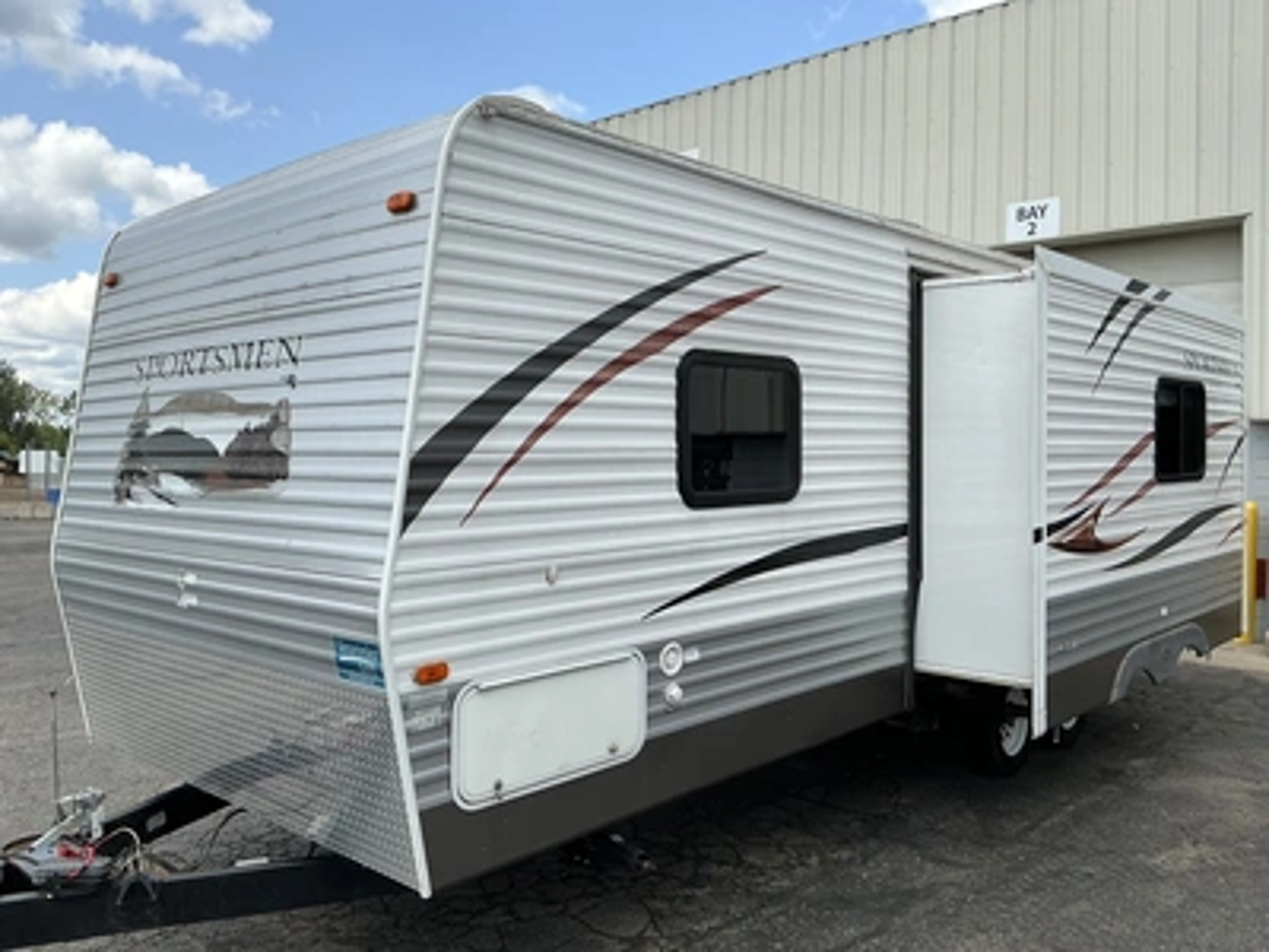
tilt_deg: +0.8
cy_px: 476
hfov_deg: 63.4
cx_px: 634
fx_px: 1026
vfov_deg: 49.7
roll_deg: -0.5
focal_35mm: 28
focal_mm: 3
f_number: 1.8
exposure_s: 1/1626
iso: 25
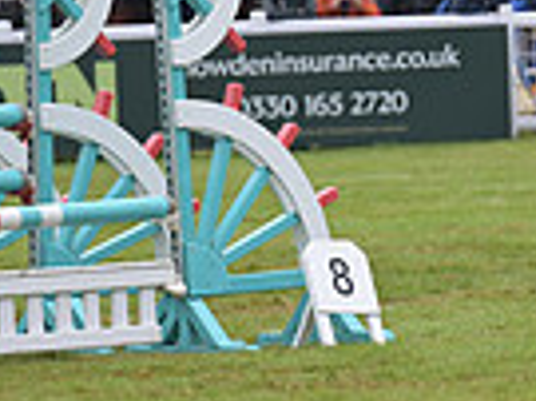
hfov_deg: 2.4
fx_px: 12763
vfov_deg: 1.8
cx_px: 957
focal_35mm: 825
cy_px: -216
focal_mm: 200
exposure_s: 1/1250
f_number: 4
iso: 720
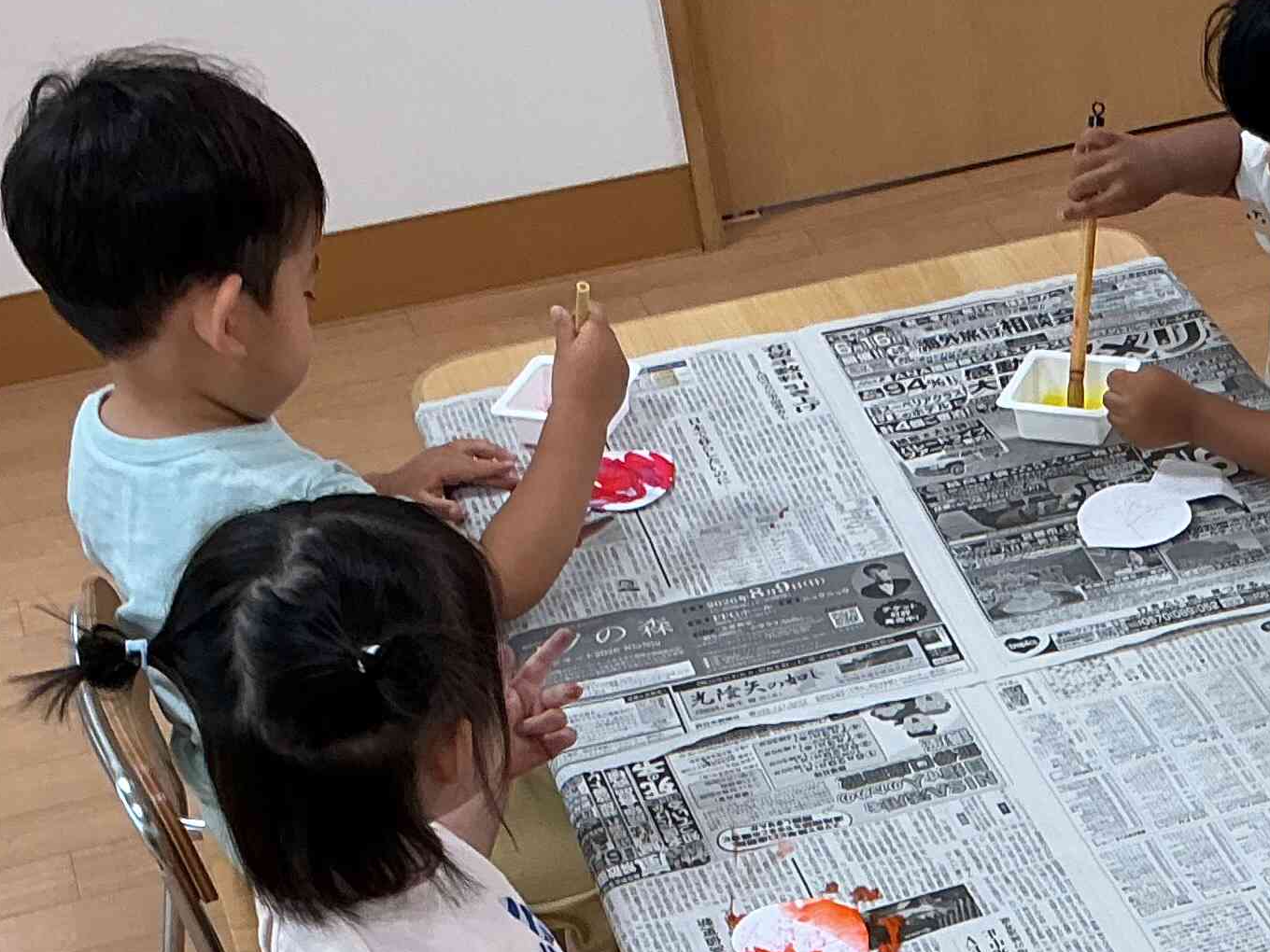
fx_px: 3155
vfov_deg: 16.4
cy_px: 1179
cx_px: 1263
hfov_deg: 21.9
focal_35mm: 86
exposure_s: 1/60
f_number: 1.8
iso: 40
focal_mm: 3
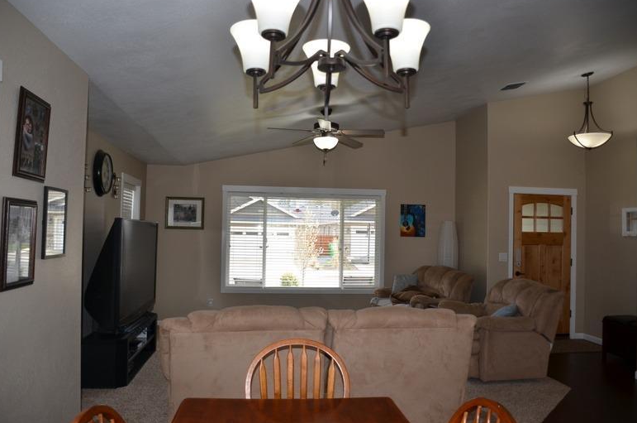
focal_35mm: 28
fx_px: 495
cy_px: 208
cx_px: 326
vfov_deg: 46.2
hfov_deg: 65.6
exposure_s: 1/160
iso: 200
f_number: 3.5
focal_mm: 18
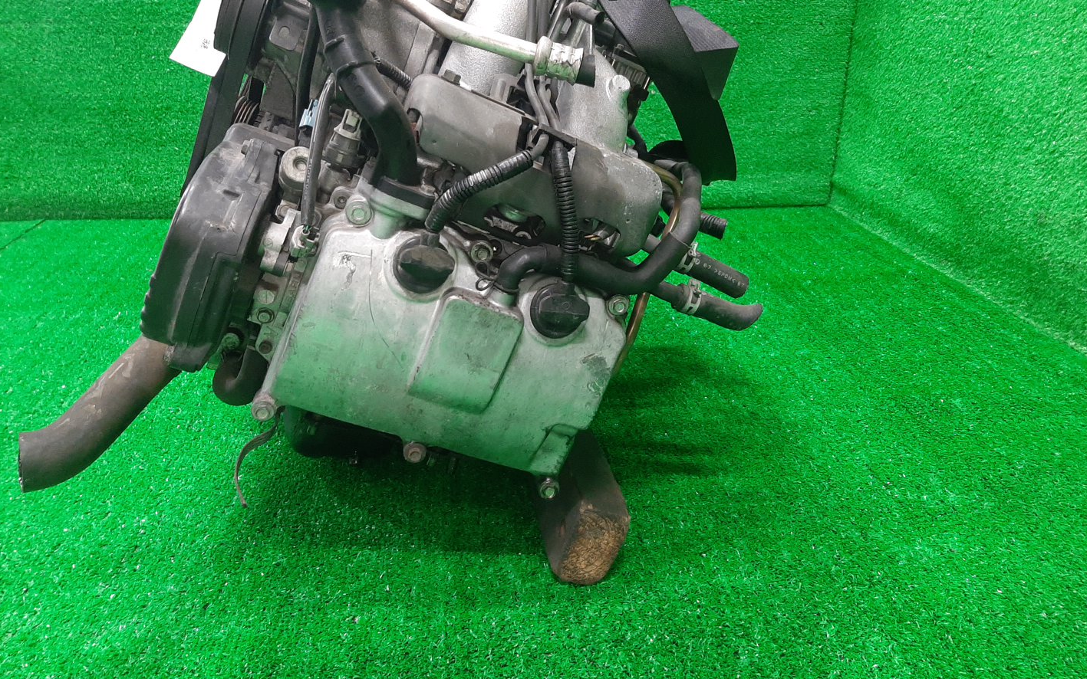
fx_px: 830
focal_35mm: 28
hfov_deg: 66.5
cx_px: 548
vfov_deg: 44.4
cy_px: 291
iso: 198
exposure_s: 1/50
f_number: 1.7
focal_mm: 3.93
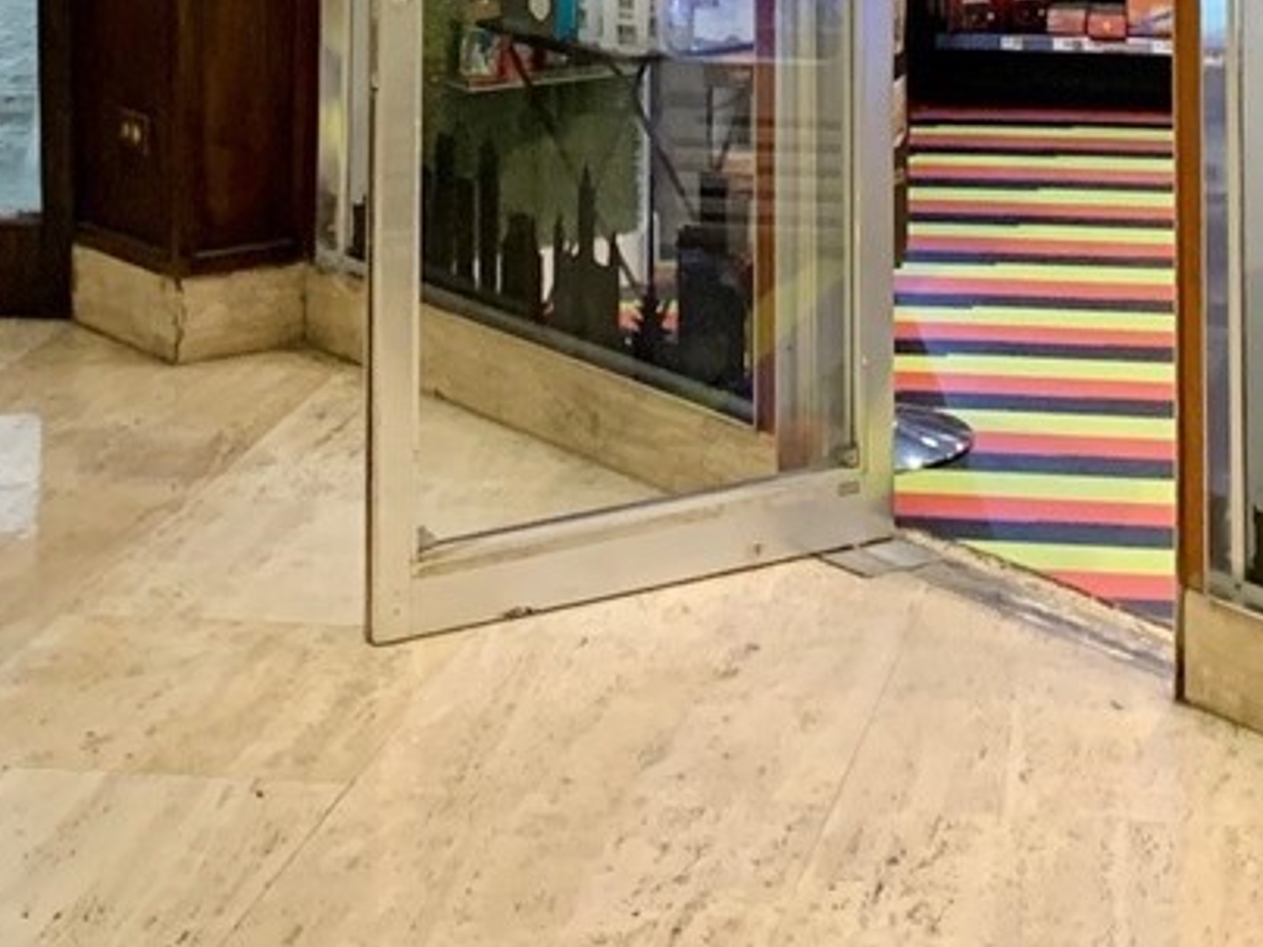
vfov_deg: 13.2
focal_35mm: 103
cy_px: -675
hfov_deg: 19.0
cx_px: 903
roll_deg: +0.2
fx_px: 3758
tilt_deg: +1.7
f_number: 1.8
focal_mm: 4.25
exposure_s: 1/60
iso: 250
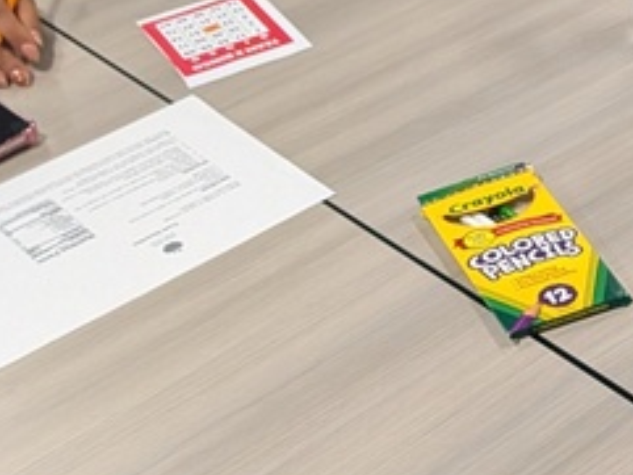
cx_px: 935
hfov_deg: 17.4
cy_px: 224
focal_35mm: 102
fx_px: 1866
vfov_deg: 14.5
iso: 350
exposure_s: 1/60
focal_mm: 6.9
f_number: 1.68
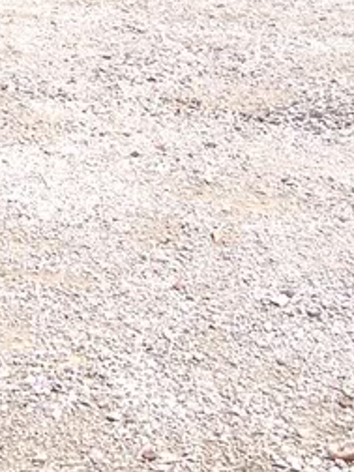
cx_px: -125
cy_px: -219
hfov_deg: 13.2
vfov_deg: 16.7
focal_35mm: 108
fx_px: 1473
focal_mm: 5.6
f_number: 5.6
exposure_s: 1/1000
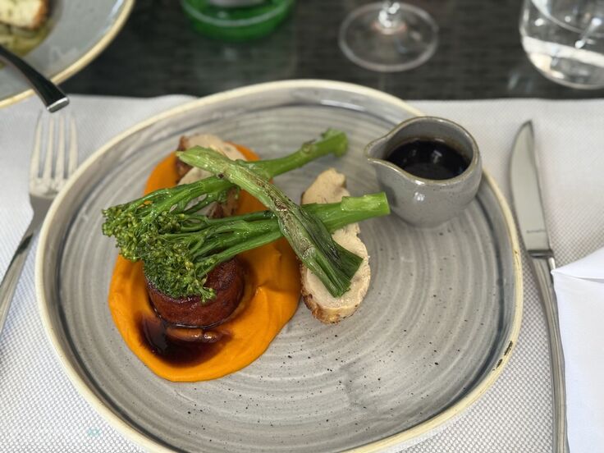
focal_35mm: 48
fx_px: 838
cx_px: 302
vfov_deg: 30.3
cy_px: 226
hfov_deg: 39.7
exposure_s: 1/60
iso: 100
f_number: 1.78
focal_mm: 6.76
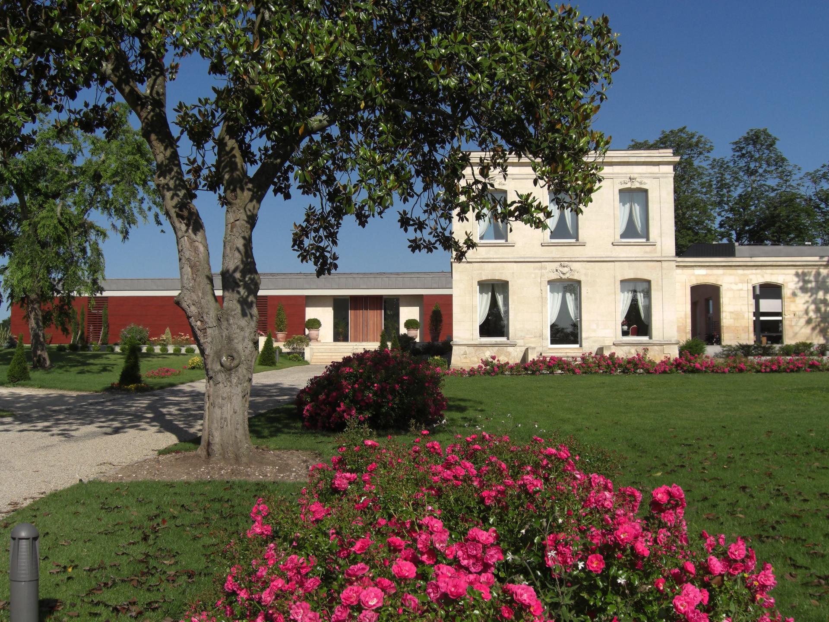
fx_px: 910
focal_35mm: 38
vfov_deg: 37.7
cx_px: 414
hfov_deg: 49.0
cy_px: 311
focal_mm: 7.9
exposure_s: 1/320
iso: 80
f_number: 8
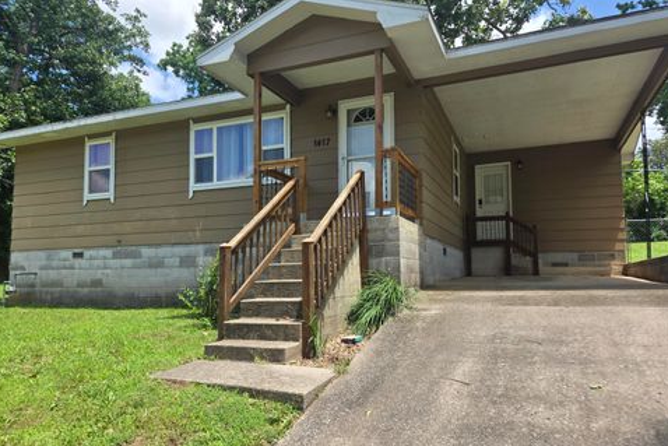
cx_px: 342
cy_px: 238
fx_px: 464
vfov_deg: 51.3
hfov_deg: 71.5
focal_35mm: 25
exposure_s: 1/914
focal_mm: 5.4
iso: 25
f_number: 1.8
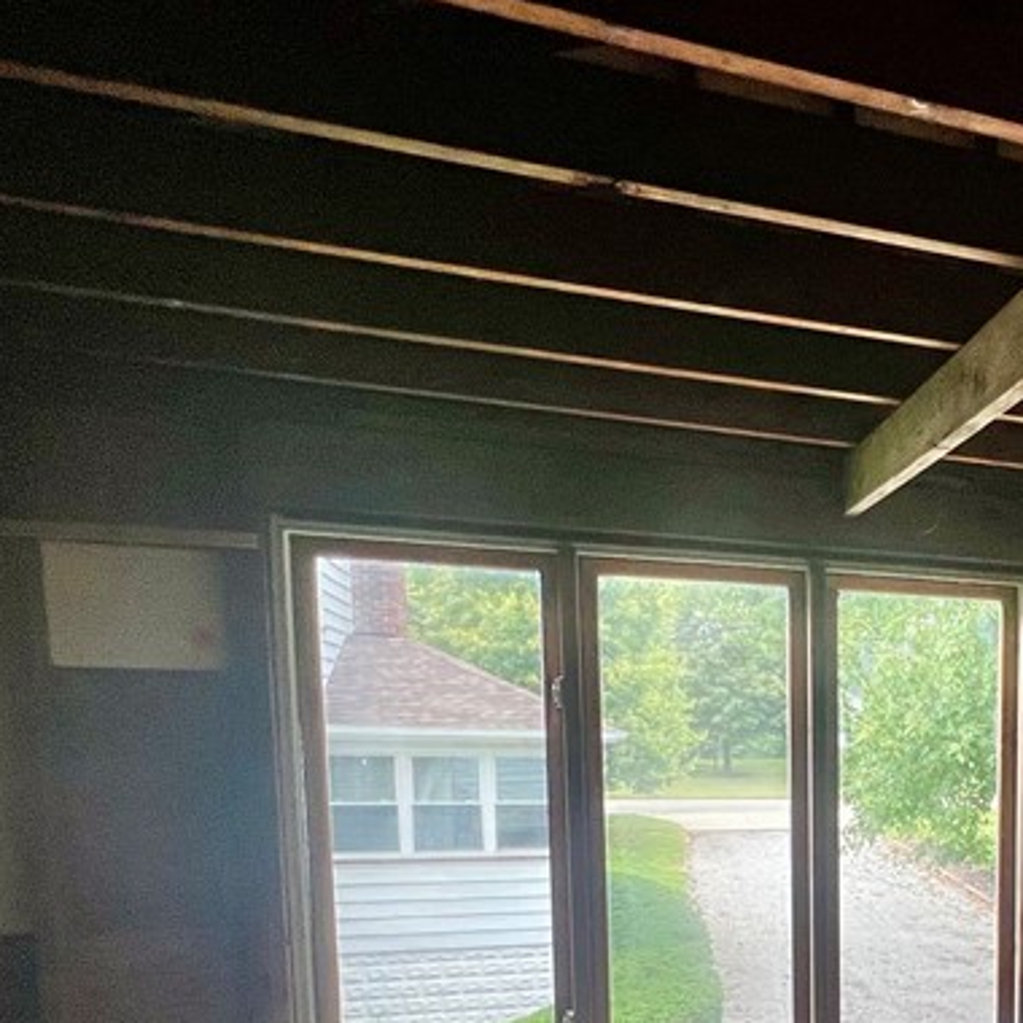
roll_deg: -0.9
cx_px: 1088
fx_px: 1036
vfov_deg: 48.6
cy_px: 859
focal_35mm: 31
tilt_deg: -6.1
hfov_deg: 42.8
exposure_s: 1/99
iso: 100
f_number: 1.8
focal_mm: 1.57
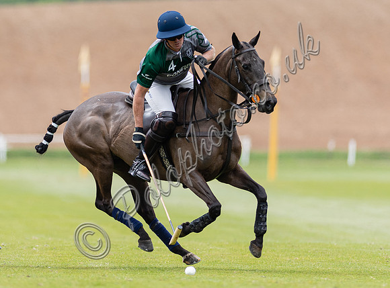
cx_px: 123
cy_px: 113
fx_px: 7998
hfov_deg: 2.8
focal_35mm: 713
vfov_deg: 2.1
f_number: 2.8
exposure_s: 1/1600
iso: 250
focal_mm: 300
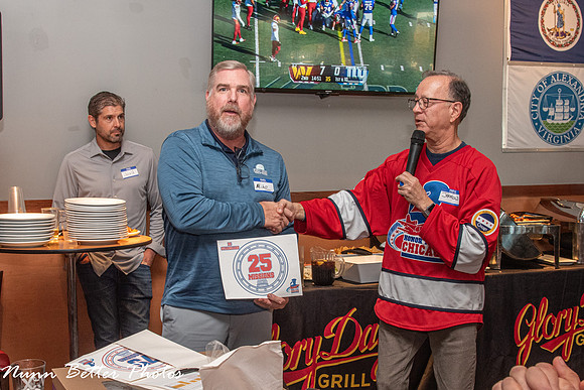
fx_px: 756
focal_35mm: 47
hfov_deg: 42.1
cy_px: 234
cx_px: 245
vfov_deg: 28.8
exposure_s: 1/60
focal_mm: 31
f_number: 9
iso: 2500
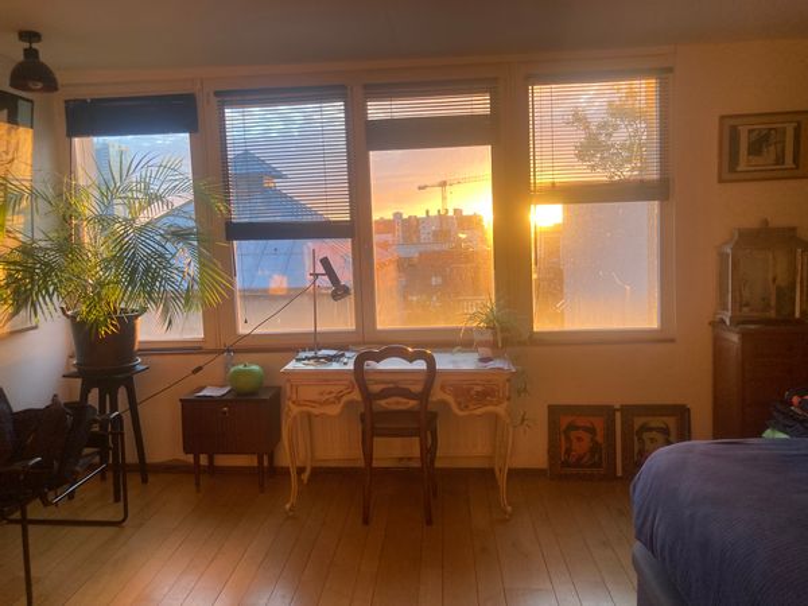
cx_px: 404
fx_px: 654
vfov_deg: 49.7
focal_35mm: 28
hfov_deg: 63.4
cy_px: 303
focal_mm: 3.99
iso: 80
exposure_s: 1/75
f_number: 1.8
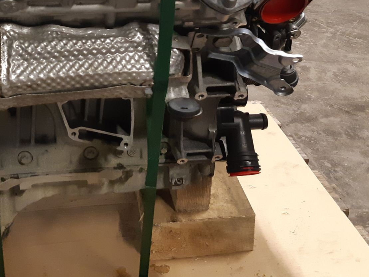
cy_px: 40
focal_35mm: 48
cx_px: 106
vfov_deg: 29.3
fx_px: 512
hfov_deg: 38.9
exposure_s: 1/50
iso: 250
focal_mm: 3.93
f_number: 1.7
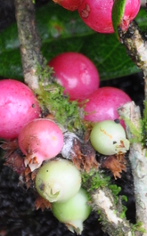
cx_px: 290
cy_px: -40
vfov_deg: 3.5
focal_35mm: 606
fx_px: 3895
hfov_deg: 2.2
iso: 400
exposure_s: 1/80
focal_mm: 70
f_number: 5.3
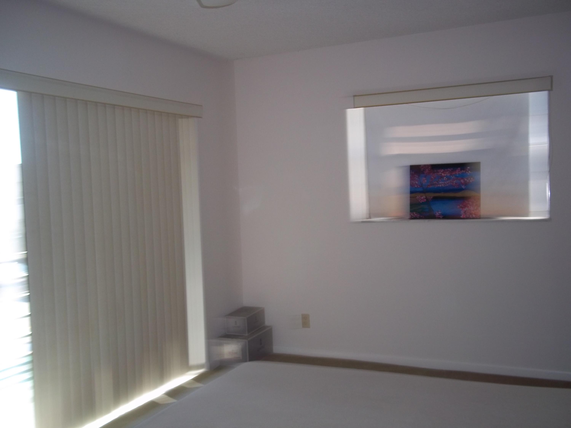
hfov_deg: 51.4
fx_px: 594
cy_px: 214
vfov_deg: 39.7
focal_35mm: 36
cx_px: 286
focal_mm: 6.5
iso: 80
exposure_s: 1/30
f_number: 3.1
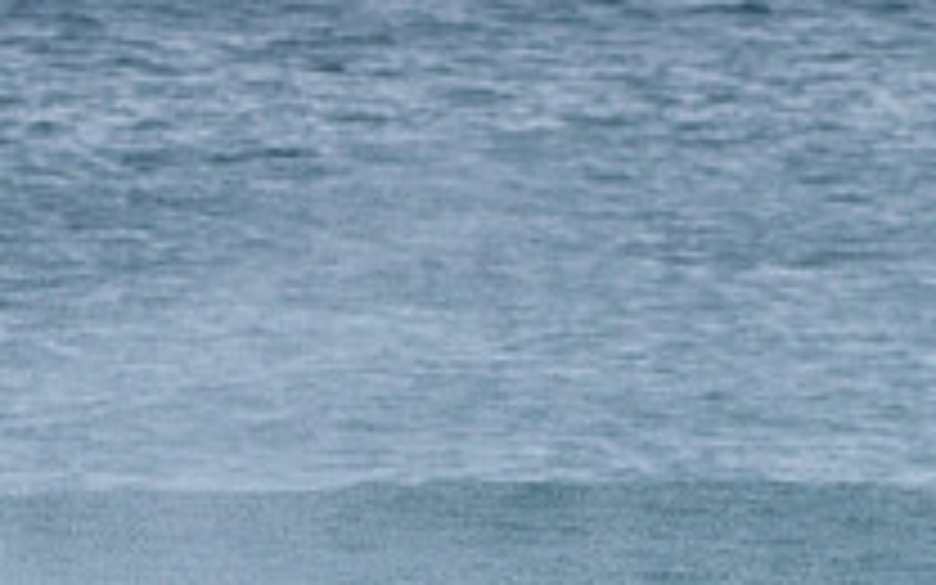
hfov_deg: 1.2
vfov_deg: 0.8
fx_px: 44386
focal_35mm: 1740
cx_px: 528
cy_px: 794
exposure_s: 1/2000
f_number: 5.6
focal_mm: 500
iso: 560
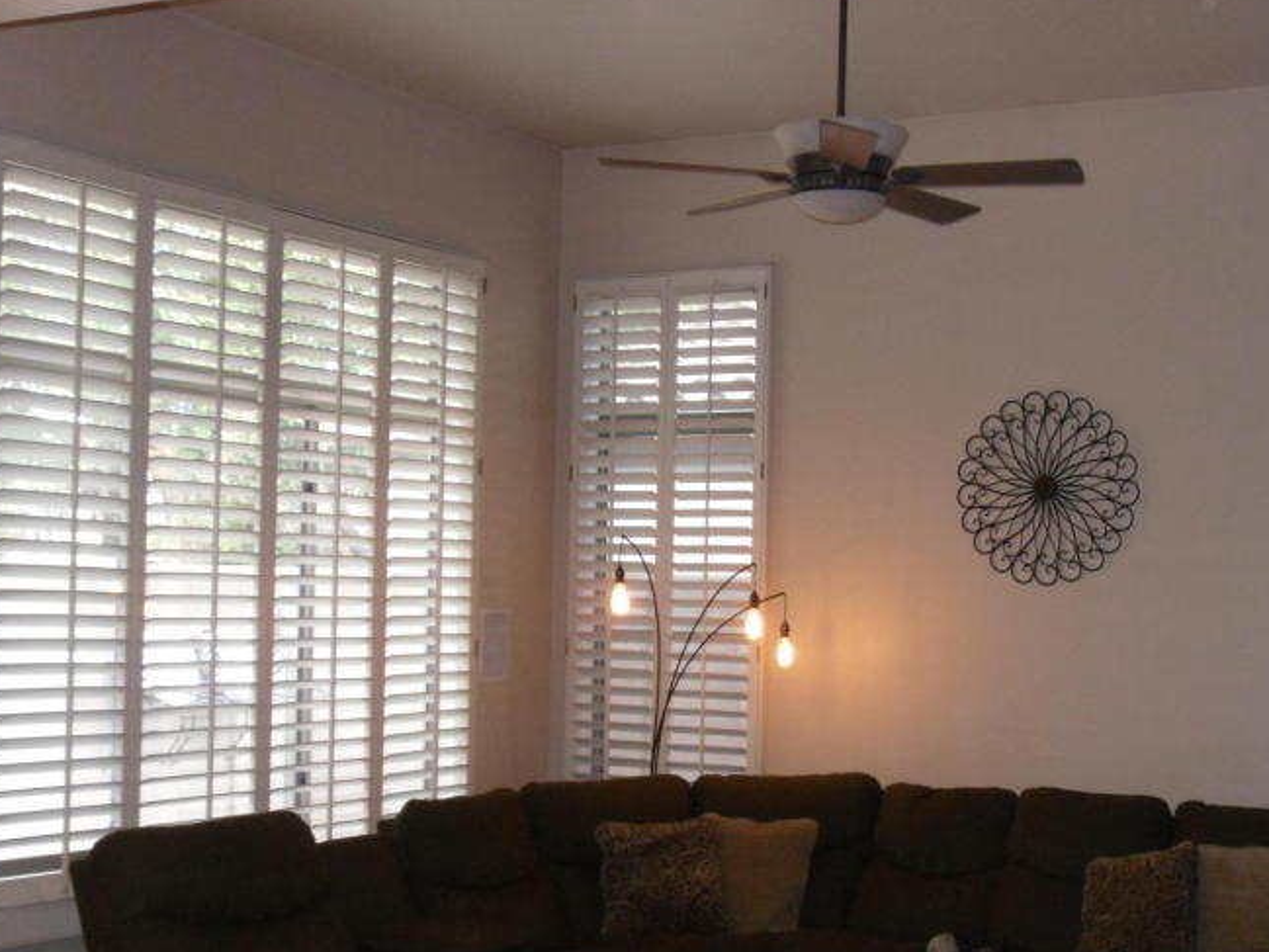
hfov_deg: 27.2
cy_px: 596
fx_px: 2603
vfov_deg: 20.7
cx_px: 847
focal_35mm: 71
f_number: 3.5
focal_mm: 6.3
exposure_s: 1/45
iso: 400
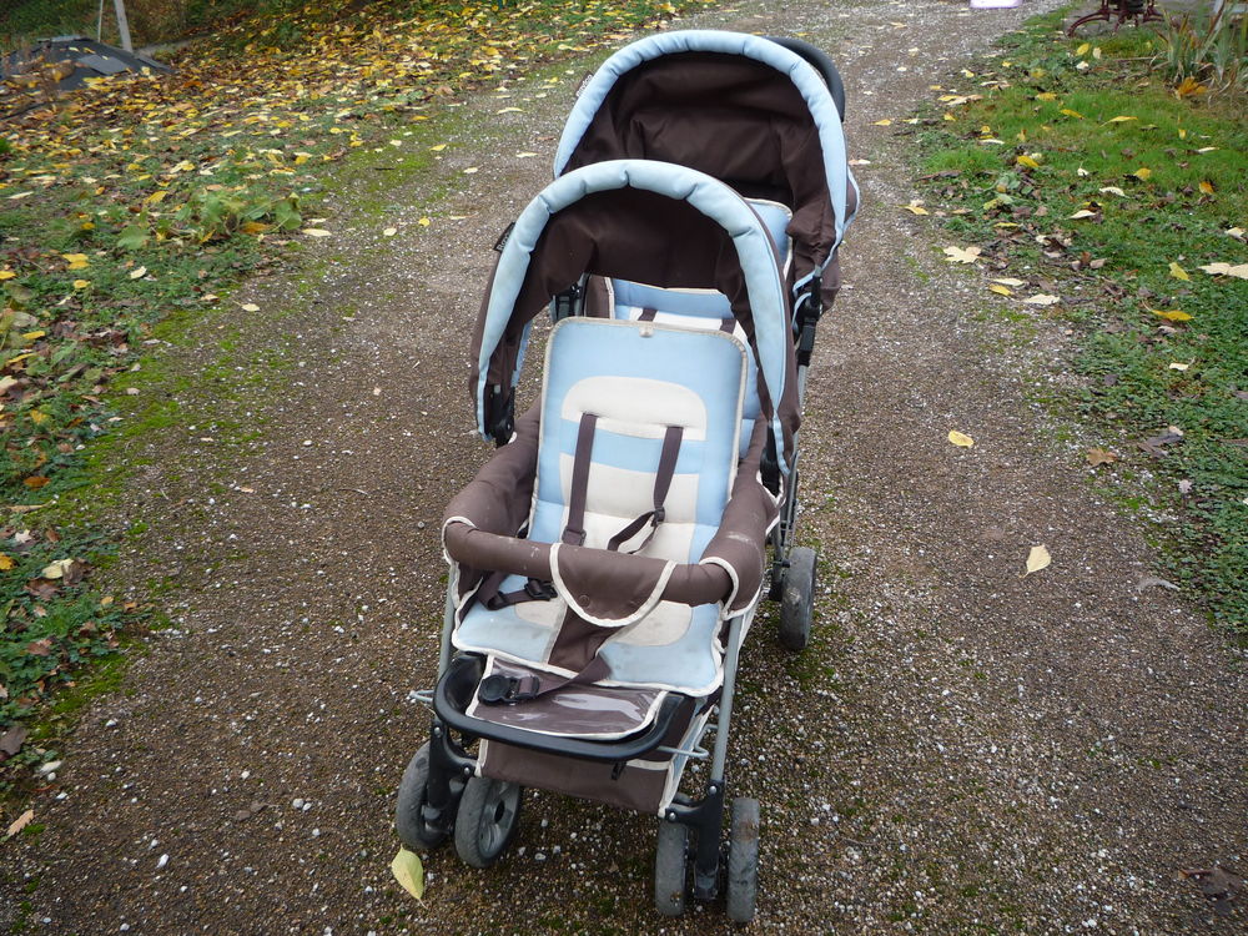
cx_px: 624
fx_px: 1082
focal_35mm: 30
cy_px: 468
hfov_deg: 60.0
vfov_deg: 46.8
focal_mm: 5.2
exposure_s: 1/100
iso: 100
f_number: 4
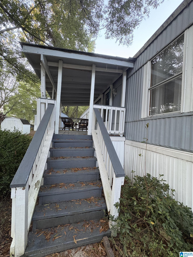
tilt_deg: +2.2
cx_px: 96
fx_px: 104
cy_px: 128
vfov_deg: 102.1
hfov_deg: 85.7
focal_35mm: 14
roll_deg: -3.4
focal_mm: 2.22
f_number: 2.2
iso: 320
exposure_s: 1/60
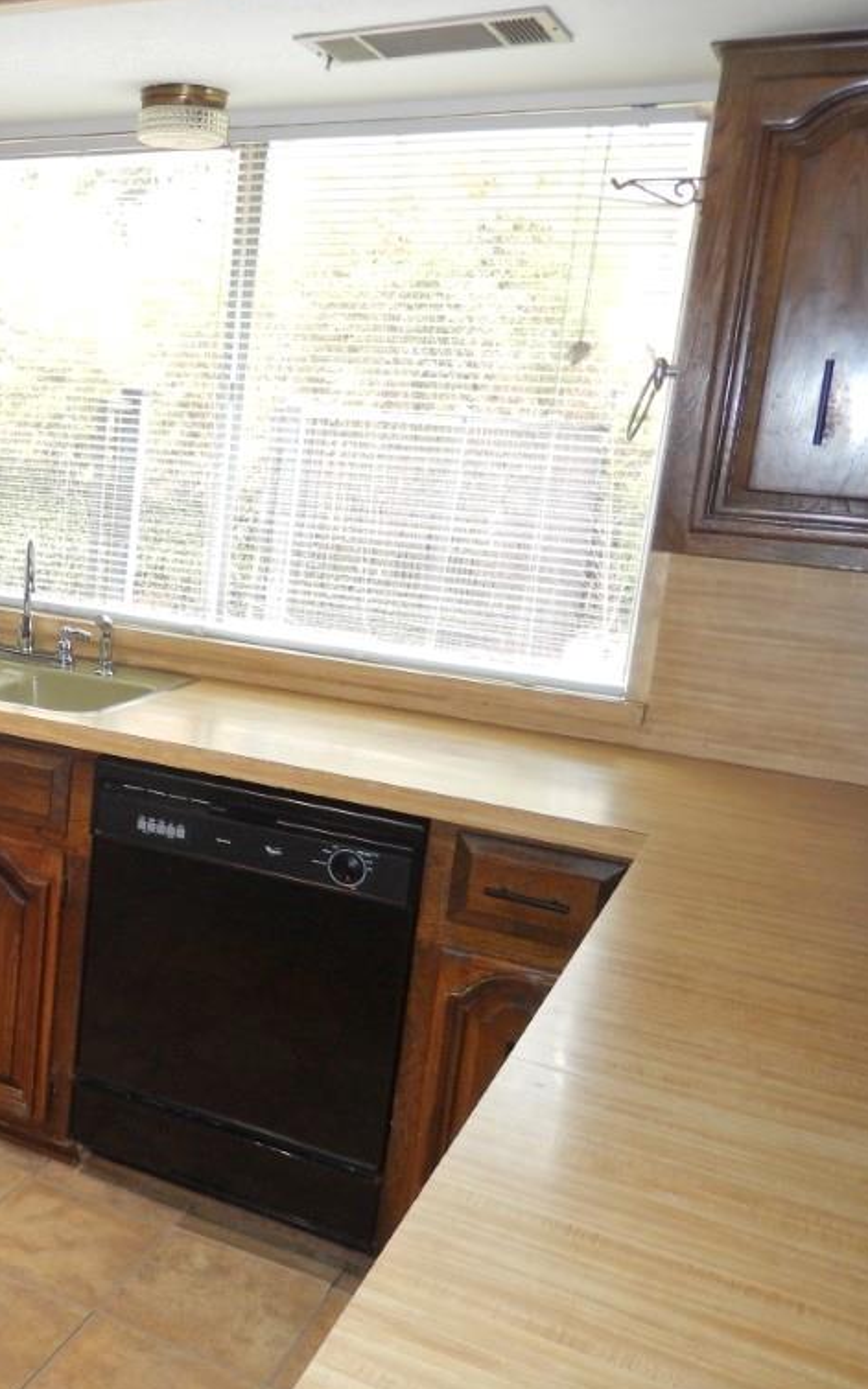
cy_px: 691
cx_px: -6
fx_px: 1363
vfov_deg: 54.0
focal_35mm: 36
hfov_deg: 32.4
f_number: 3.4
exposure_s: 1/30
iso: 200
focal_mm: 4.5
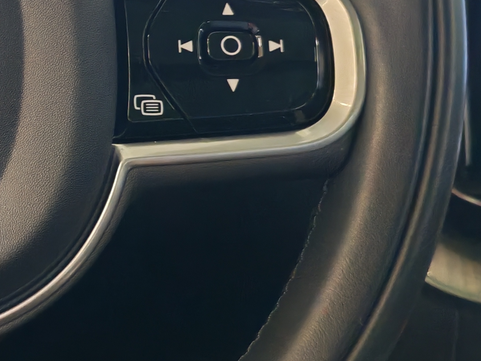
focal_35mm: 90
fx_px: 1251
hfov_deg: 19.8
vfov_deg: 16.2
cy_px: 51
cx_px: -166
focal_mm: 6.12
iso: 1250
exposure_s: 1/120
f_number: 1.9
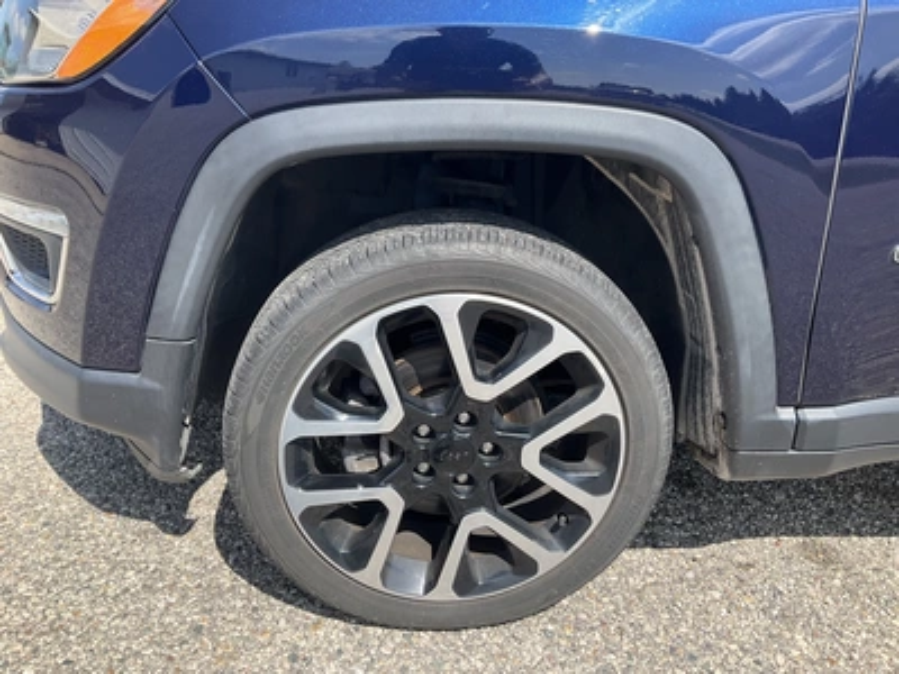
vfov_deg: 48.2
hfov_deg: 61.7
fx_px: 753
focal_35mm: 29
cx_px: 450
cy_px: 337
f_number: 1.8
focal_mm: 3
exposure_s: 1/792
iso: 25
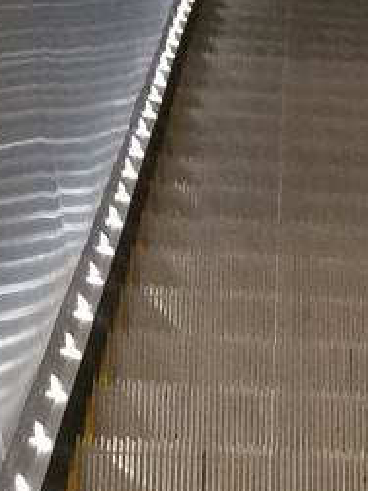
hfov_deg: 7.9
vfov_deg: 8.9
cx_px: 578
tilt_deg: -62.1
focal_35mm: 184
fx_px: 2608
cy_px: 1455
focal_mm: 4.15
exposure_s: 1/33
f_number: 2.2
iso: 64
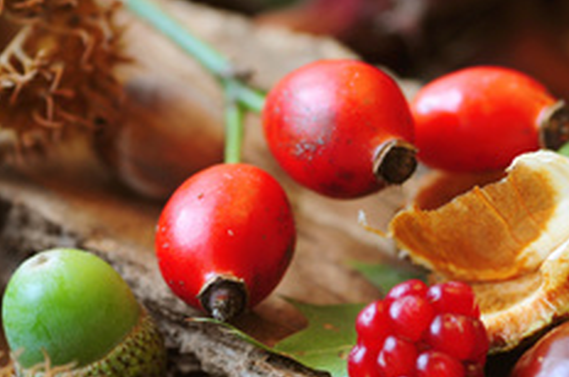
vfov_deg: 4.8
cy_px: 277
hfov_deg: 7.2
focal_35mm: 288
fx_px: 4544
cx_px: 251
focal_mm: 105
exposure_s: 1/10
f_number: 5.6
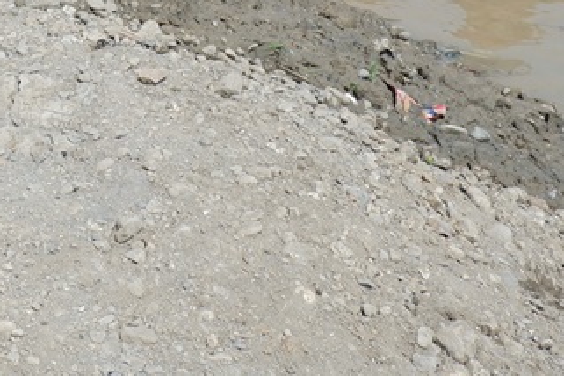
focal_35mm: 86
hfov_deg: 22.1
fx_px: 1347
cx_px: -83
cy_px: -313
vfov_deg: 14.0
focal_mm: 15.2
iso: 200
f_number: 7.1
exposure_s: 1/480
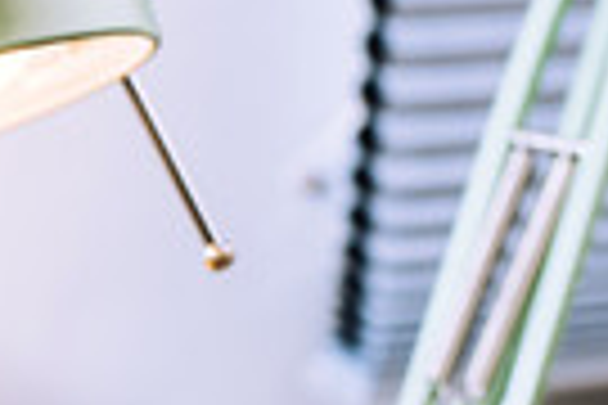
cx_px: -333
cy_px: 639
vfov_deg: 7.3
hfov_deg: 10.7
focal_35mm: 185
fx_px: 3124
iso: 200
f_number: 5
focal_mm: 50
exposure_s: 1/160
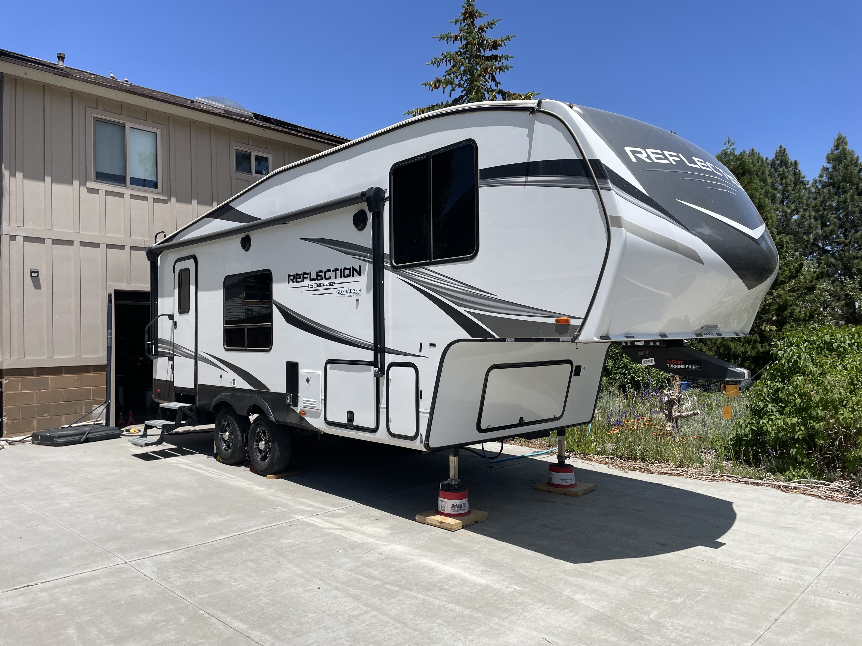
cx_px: 431
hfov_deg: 67.3
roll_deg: +2.3
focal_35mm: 26
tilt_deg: +1.4
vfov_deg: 53.1
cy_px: 323
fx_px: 647
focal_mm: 4.2
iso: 32
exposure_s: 1/4292
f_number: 1.6
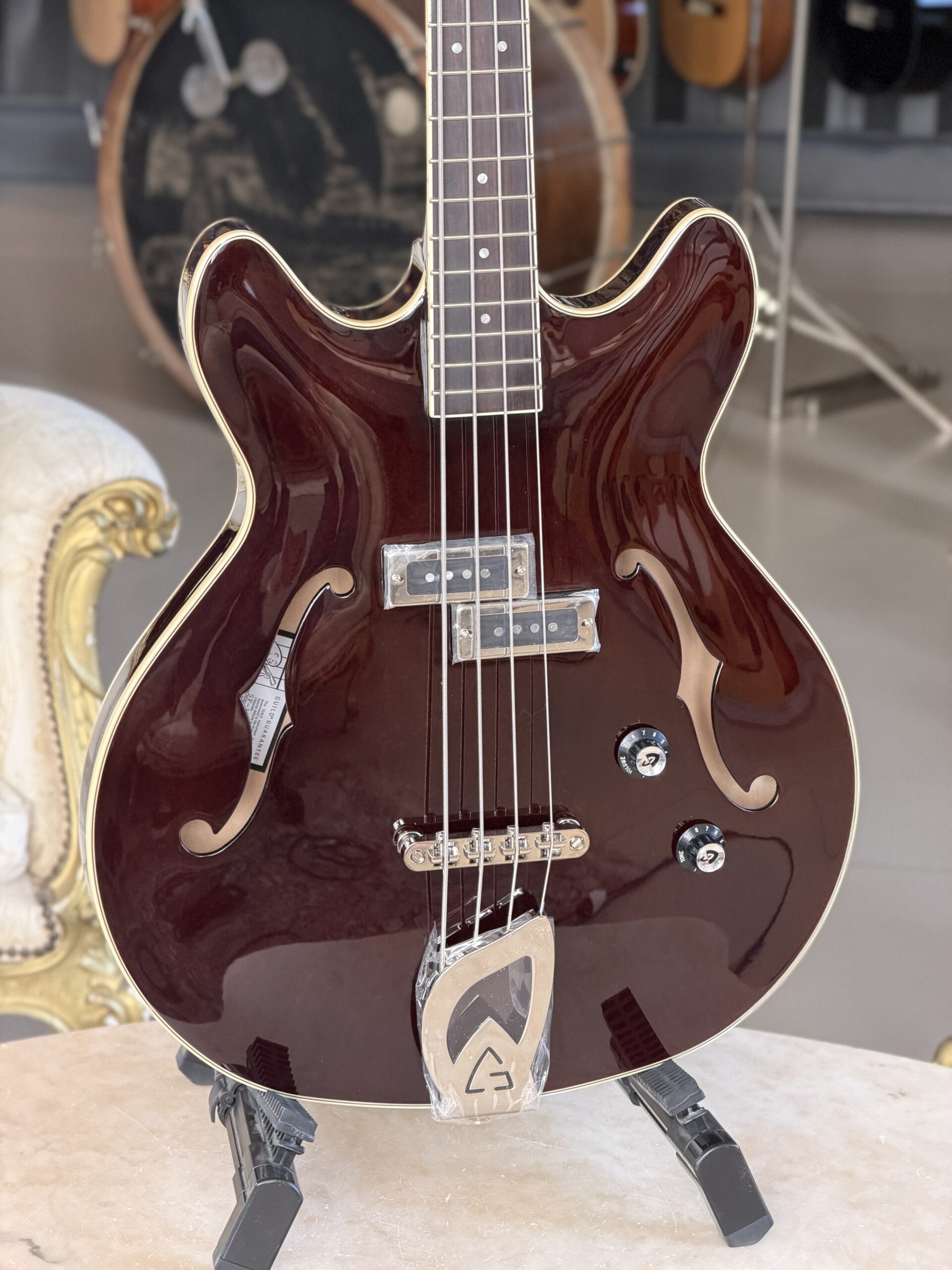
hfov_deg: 14.8
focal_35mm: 100
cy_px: 635
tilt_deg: -17.3
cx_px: 476
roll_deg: -0.7
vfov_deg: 19.6
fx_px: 3667
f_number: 2.8
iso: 400
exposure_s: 1/117
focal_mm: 16.89
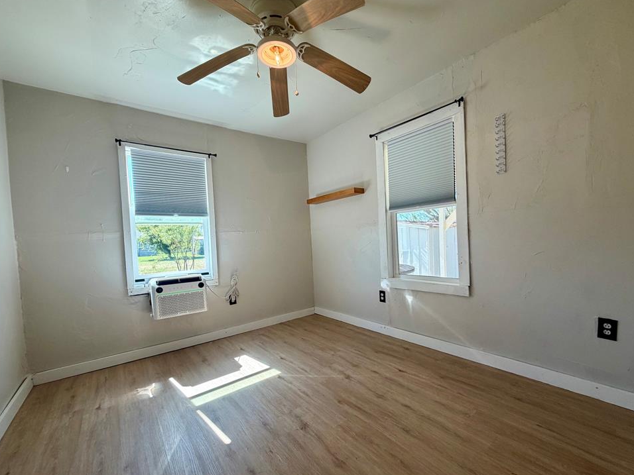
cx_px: 330
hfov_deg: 98.1
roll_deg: +3.5
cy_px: 250
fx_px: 275
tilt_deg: -1.9
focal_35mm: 15
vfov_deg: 81.7
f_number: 2.2
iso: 64
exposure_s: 1/120
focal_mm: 2.22
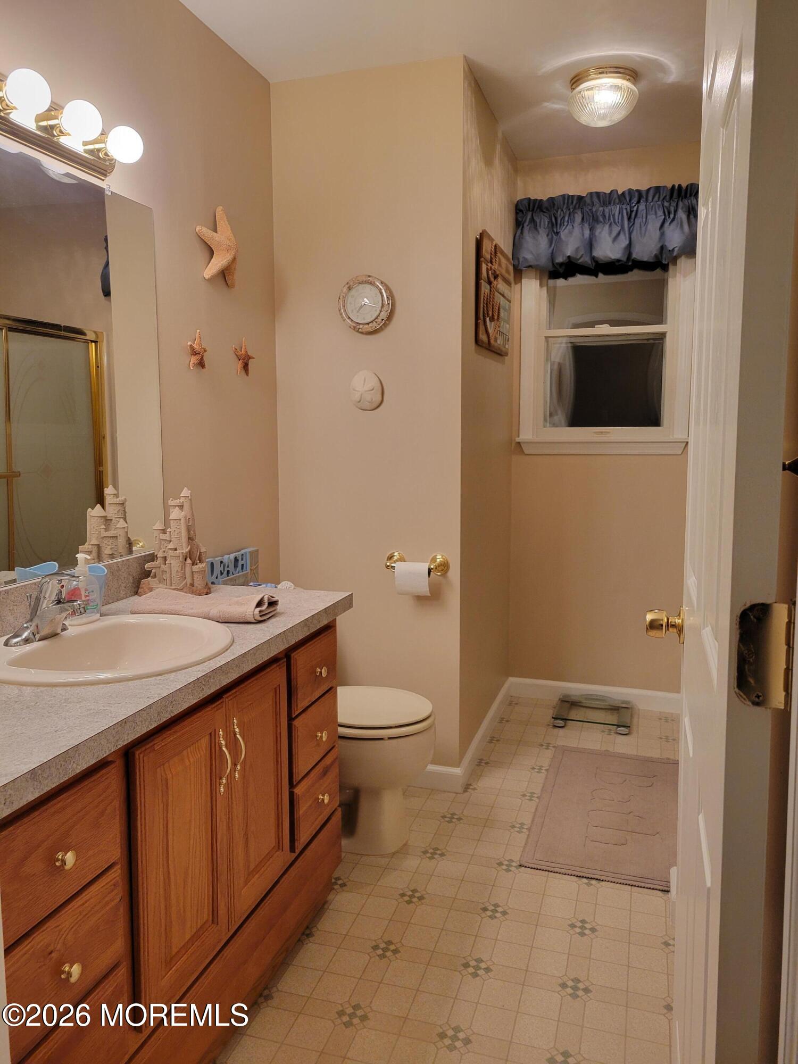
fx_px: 799
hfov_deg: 53.1
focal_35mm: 26
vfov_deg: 67.3
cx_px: 399
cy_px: 532
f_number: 1.8
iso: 250
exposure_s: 1/120
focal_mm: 5.4
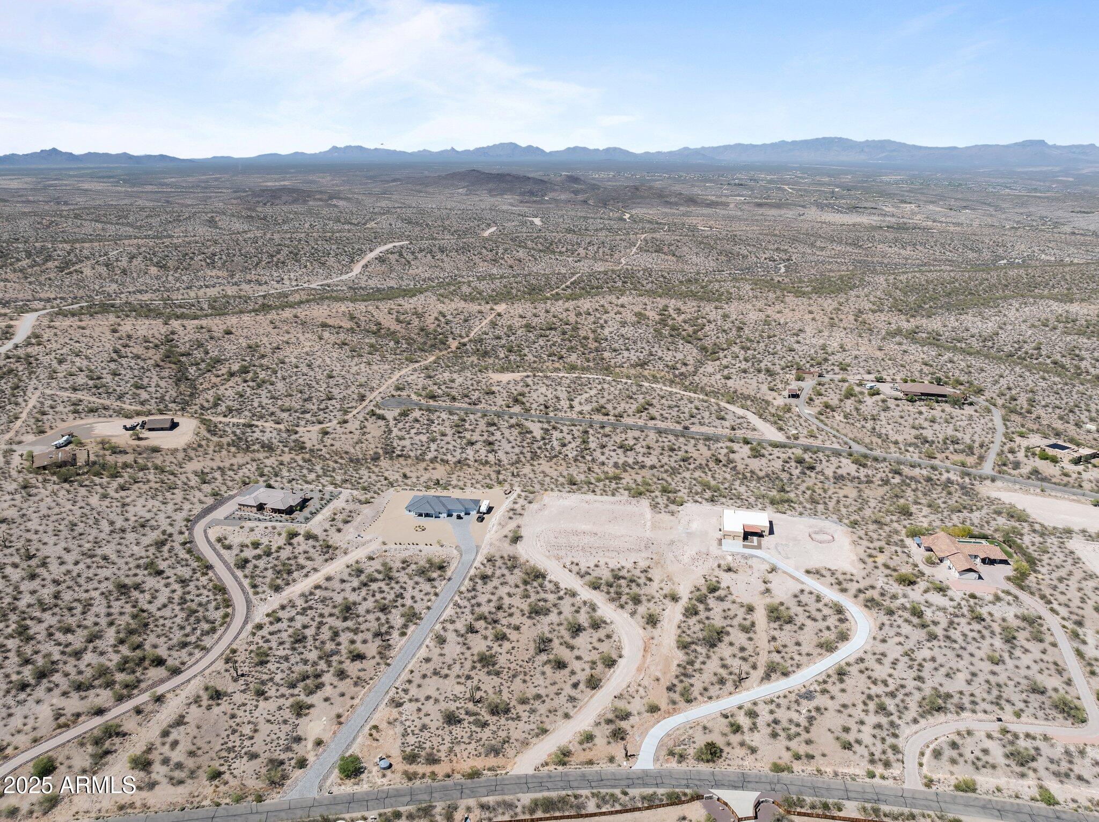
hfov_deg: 71.6
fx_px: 761
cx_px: 550
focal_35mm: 24
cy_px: 411
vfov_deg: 56.8
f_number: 2.8
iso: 100
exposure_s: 1/2500
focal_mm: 12.29
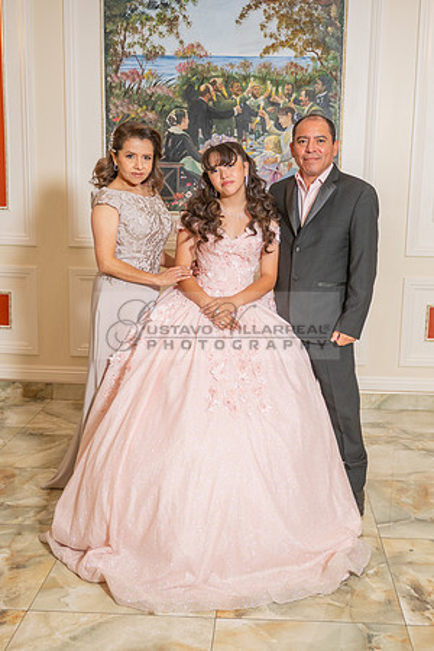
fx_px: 780
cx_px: 254
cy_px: 321
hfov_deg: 31.0
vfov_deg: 45.3
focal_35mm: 43
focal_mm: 28
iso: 320
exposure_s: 1/200
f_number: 2.8
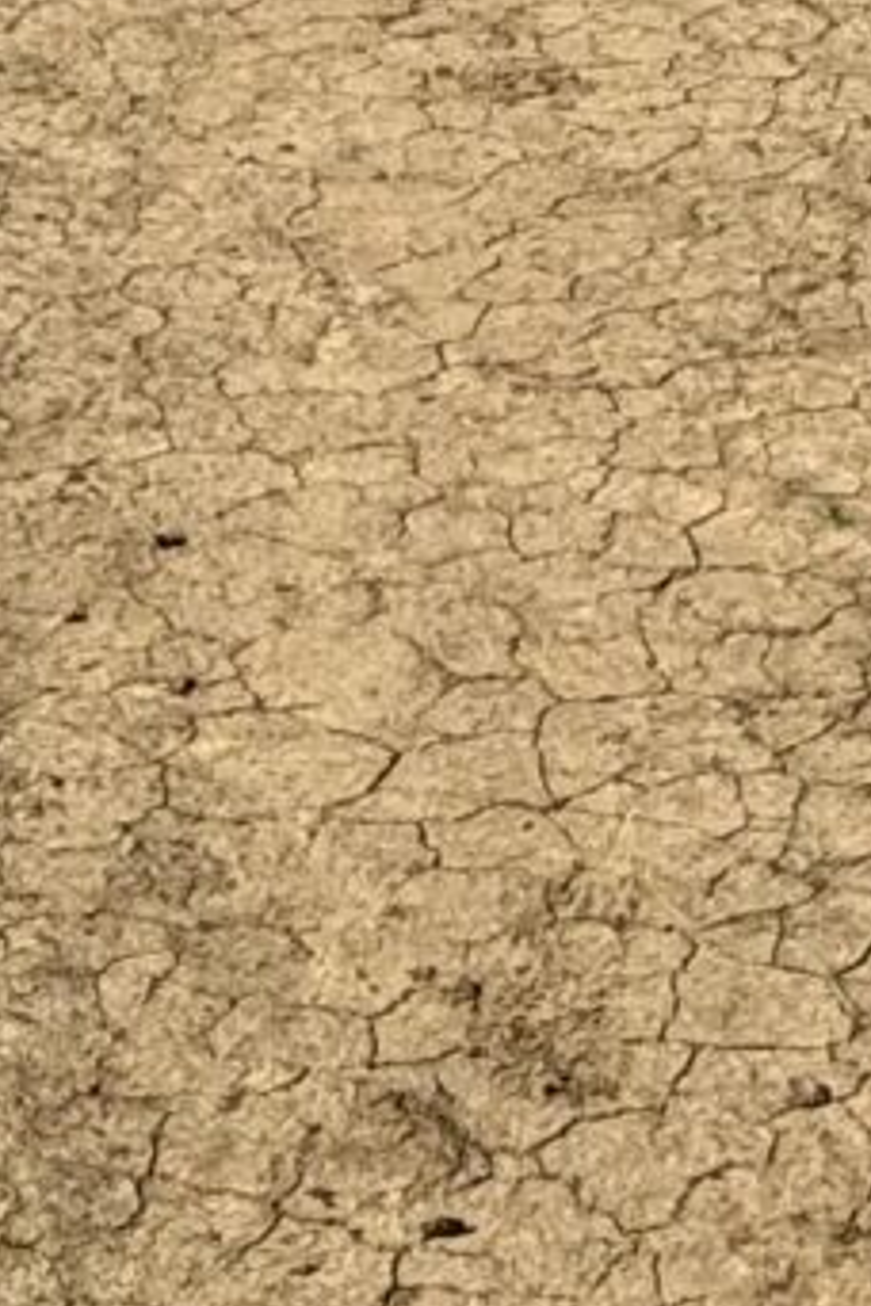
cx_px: 504
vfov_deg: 18.0
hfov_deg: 12.6
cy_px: -160
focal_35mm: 109
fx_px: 3955
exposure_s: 1/3546
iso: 50
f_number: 2.2
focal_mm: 2.22
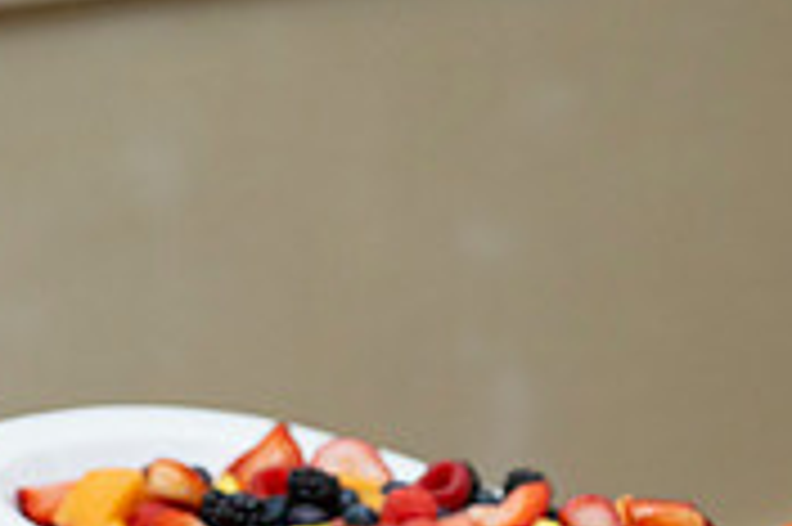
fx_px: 4791
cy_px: 825
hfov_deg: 9.4
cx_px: 482
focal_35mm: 218
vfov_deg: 6.2
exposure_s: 1/80
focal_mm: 66
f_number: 5.6
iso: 1000
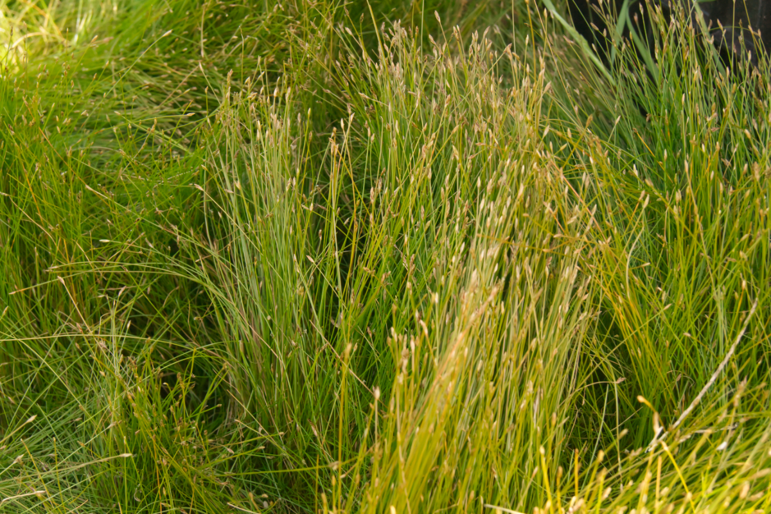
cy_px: 257
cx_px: 386
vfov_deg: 25.8
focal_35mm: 52
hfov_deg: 37.9
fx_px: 1124
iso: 3200
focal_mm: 35
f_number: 11
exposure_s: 1/500
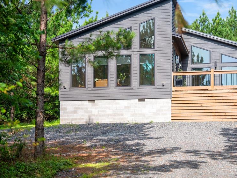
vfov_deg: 22.3
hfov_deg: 29.2
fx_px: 452
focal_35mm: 66
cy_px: 86
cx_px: 156
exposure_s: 1/6400
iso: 200
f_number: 1.8
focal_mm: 50
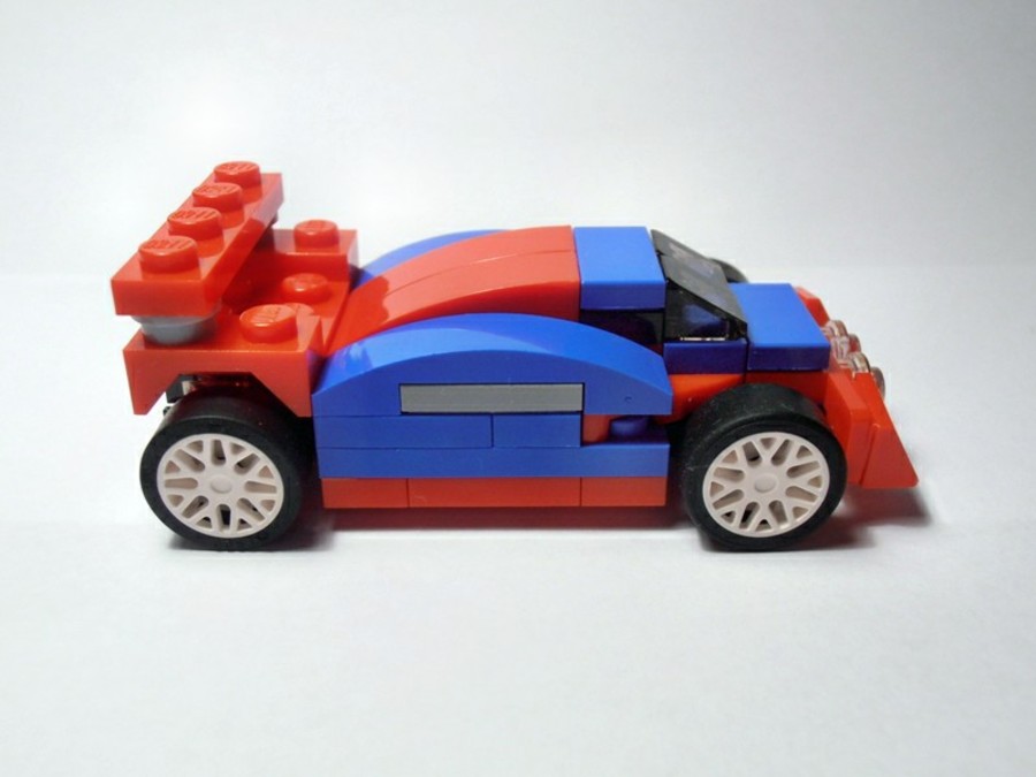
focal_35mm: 37
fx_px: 1107
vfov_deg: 38.7
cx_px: 518
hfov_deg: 50.1
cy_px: 388
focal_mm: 6.61
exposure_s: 1/50
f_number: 3.9
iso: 80
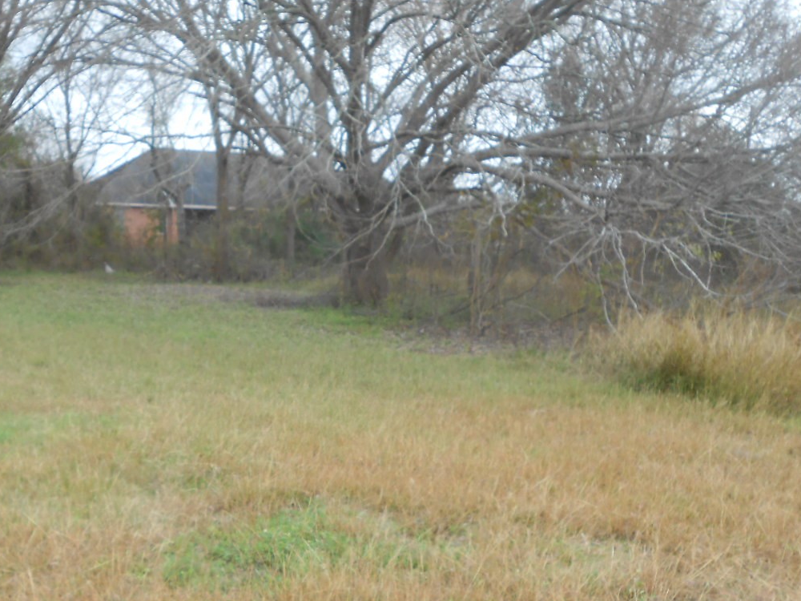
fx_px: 1111
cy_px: 409
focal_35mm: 48
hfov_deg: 38.9
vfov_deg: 30.0
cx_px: 233
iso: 80
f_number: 3.8
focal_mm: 5.3
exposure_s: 1/125
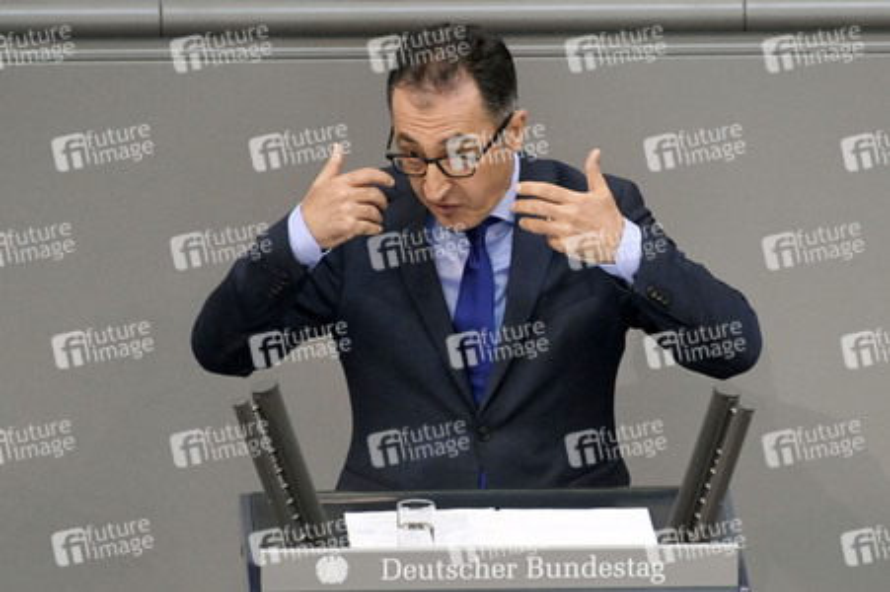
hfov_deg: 4.1
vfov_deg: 2.7
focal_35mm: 500
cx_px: 445
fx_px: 12352
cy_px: 296
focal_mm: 500
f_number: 5.6
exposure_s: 1/400
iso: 8000
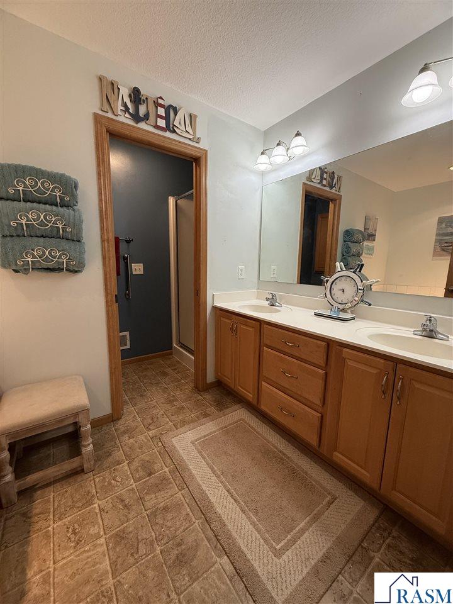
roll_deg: -1.5
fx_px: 244
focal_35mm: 14
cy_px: 302
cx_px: 226
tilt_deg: -9.1
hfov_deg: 85.7
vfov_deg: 102.1
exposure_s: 1/120
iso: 200
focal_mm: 2.22
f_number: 2.2
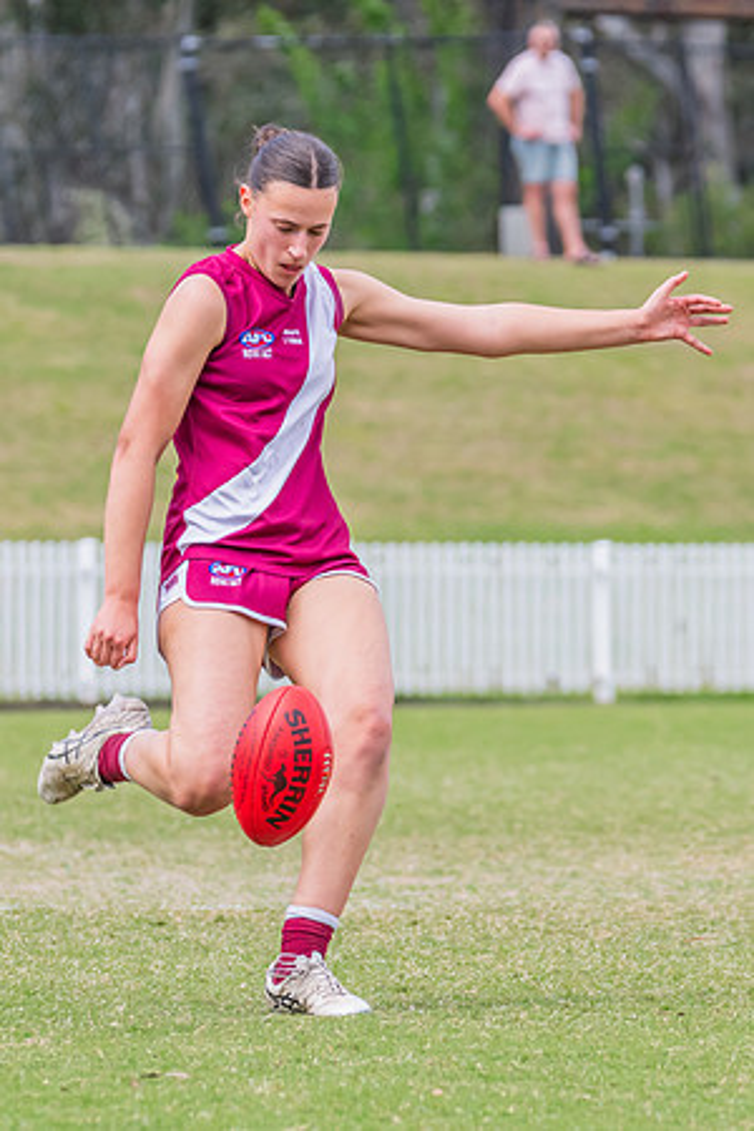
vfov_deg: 4.8
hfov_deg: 3.2
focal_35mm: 428
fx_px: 13454
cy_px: 654
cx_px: 233
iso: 800
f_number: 8
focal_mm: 240
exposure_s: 1/1250
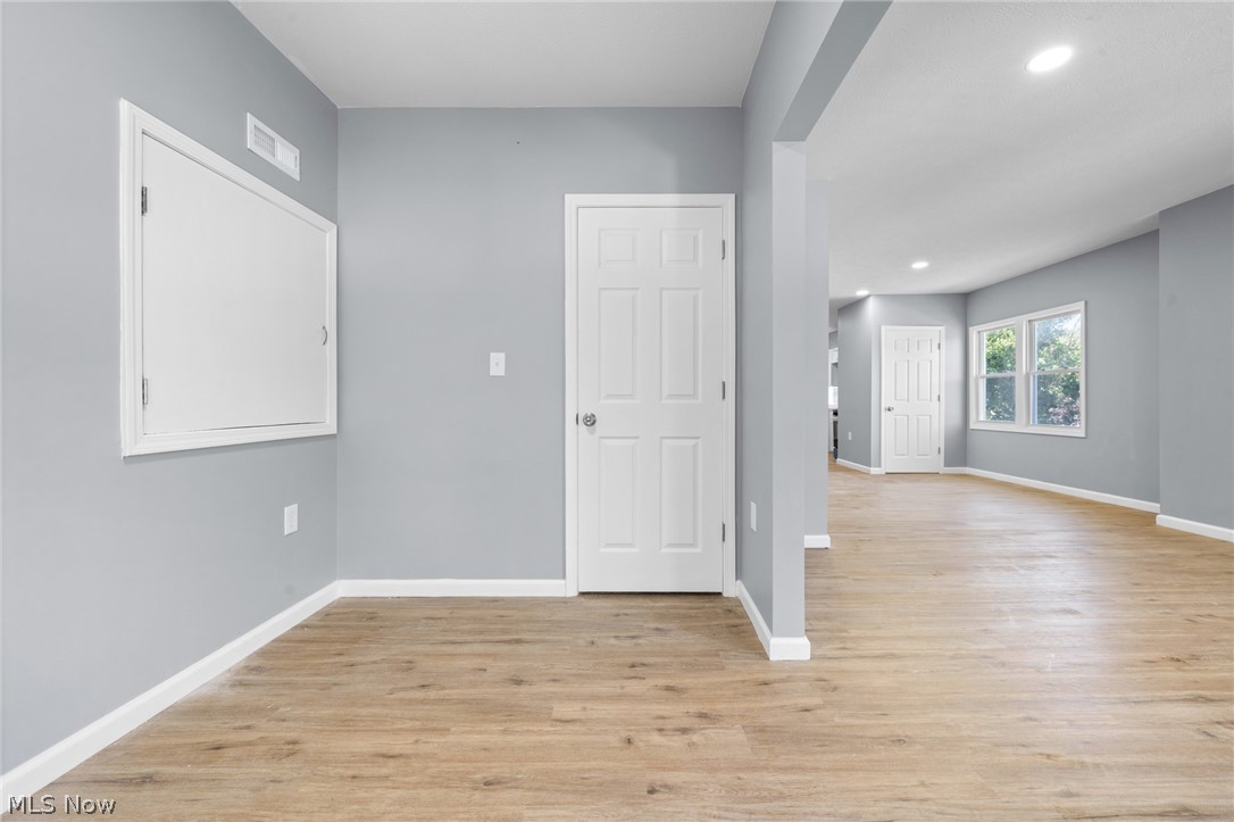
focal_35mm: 14
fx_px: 480
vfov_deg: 81.2
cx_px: 617
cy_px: 411
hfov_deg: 104.3
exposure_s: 1/3
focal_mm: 14
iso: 250
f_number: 9
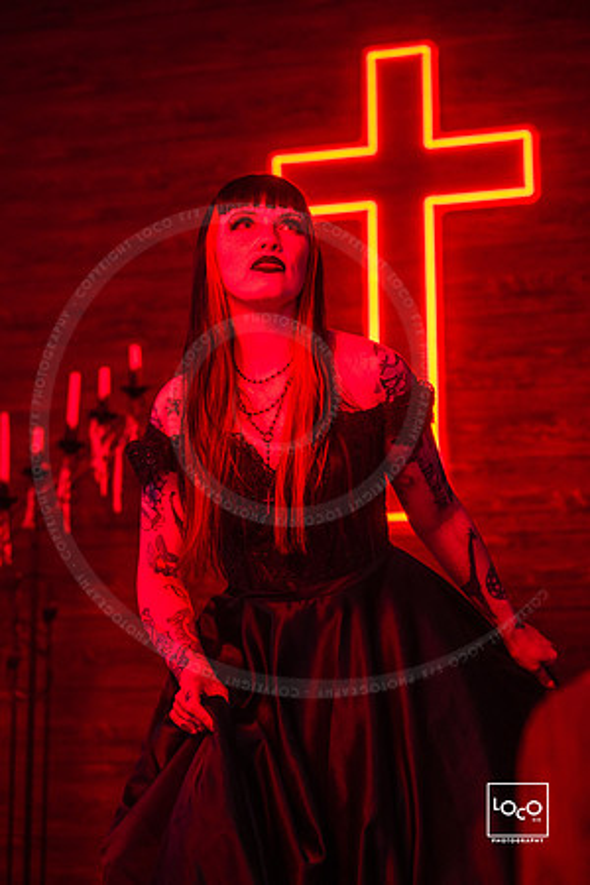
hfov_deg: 20.6
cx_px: 295
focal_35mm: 66
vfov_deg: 30.5
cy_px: 442
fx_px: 1622
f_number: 2.4
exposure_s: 1/250
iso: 1000
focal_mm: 66
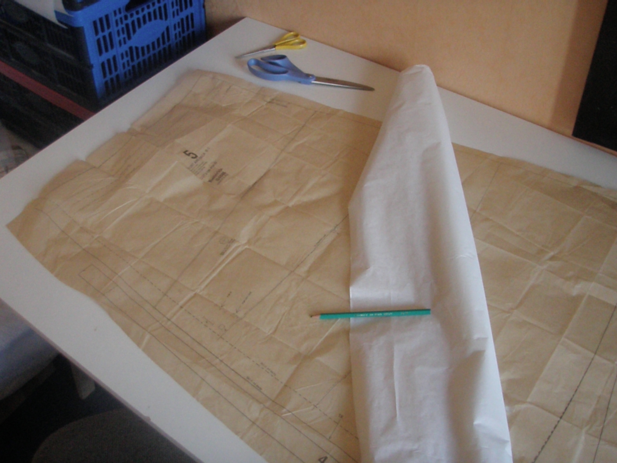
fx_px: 677
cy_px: 232
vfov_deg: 37.7
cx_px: 308
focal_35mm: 38
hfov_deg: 49.0
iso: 800
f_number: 3.5
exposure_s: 1/160
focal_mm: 6.7
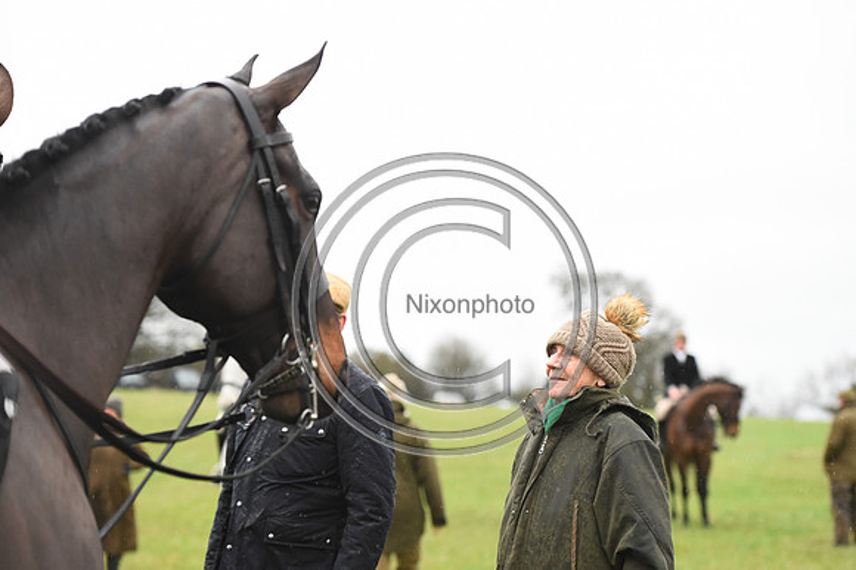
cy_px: 285
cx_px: 428
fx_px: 2044
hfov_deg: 23.7
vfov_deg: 15.9
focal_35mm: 86
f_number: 3.5
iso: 4000
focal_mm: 86
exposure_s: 1/800
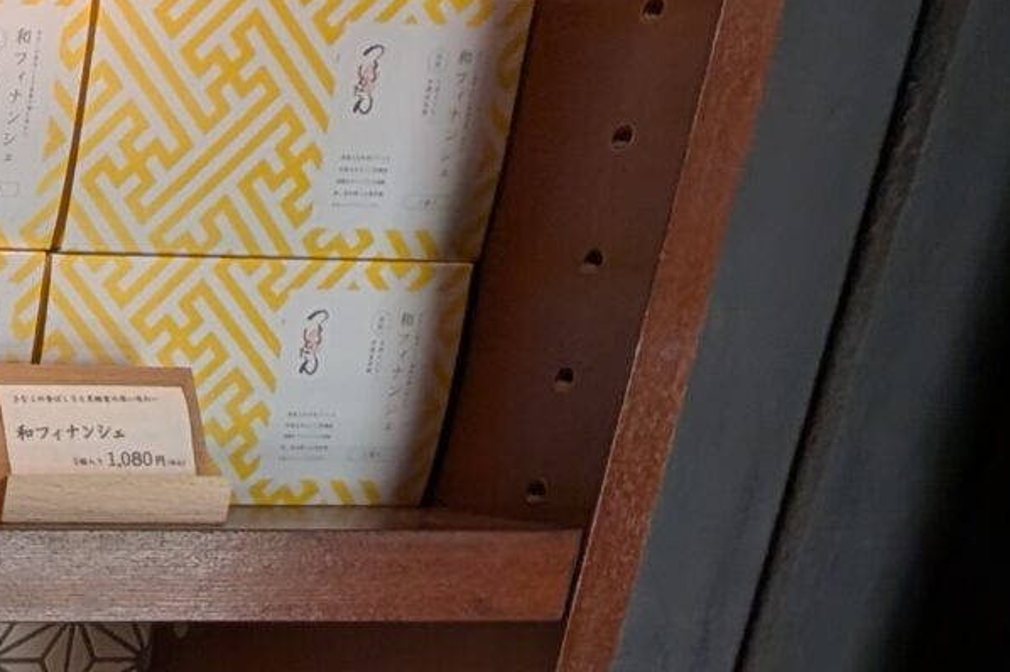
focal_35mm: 58
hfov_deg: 22.1
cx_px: -780
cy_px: 868
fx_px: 1626
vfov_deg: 21.2
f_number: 2.2
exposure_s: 1/100
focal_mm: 1.95
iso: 113
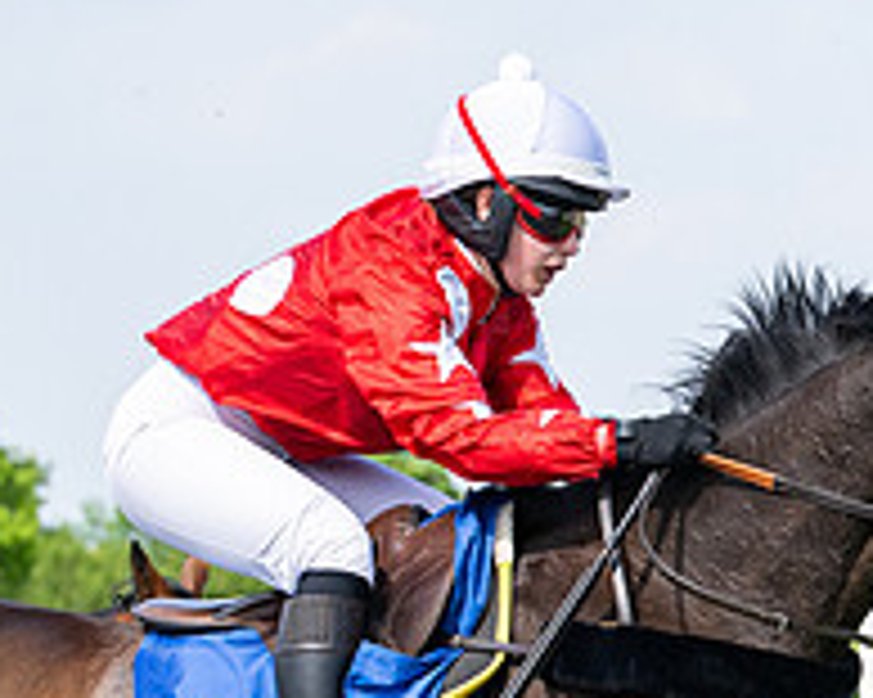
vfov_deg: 5.1
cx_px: 581
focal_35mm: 303
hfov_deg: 6.4
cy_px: 1152
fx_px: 7825
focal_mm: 70
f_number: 4
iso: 400
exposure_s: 1/2500
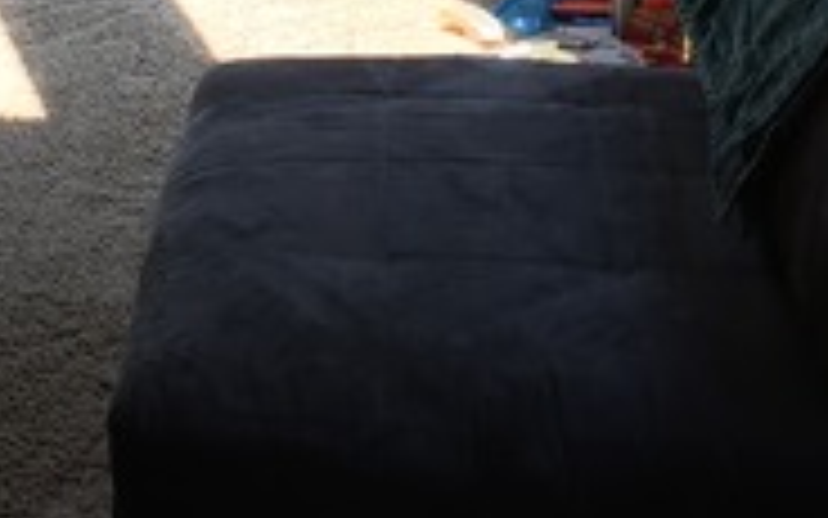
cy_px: -468
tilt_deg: -9.0
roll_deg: +0.2
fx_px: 2415
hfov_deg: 19.1
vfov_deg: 11.2
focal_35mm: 107
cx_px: 58
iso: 32
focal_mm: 4.15
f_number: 2.2
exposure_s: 1/120
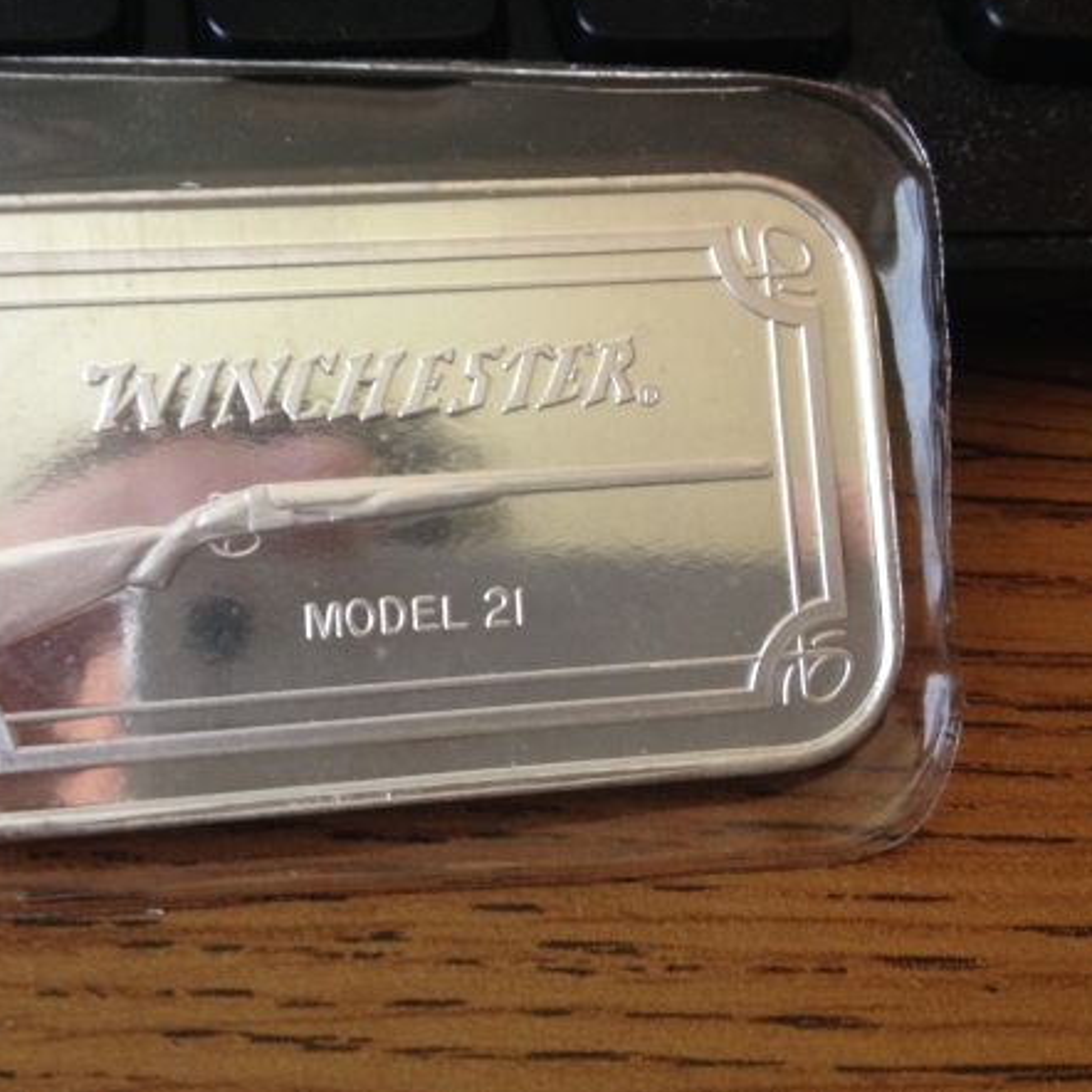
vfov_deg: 40.0
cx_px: 403
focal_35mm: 42
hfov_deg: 39.7
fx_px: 1499
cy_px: 539
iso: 200
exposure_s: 1/20
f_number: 2.4
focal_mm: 4.28
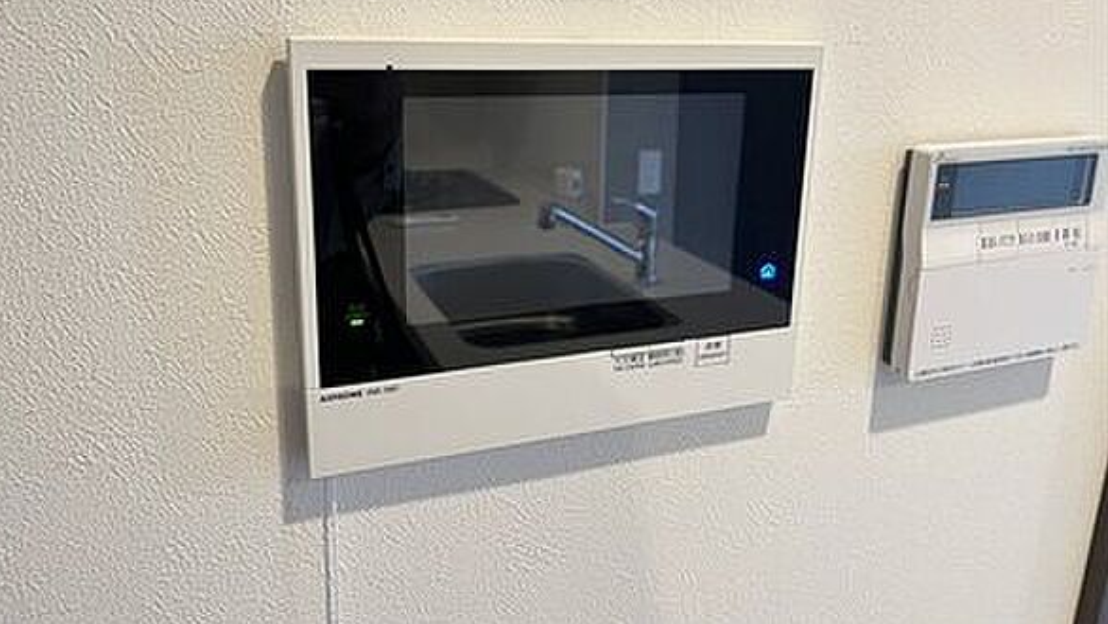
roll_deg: -0.4
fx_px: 852
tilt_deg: -15.0
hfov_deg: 66.0
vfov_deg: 39.9
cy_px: 223
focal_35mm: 29
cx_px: 543
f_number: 1.6
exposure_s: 1/50
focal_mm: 5.1
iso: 125
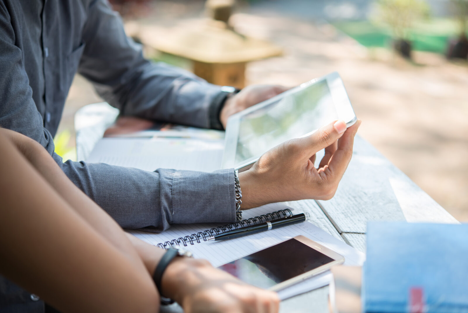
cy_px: 156
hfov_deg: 33.4
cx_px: 234
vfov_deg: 22.6
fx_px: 780
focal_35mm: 60
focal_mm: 60
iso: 125
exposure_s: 1/160
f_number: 3.2
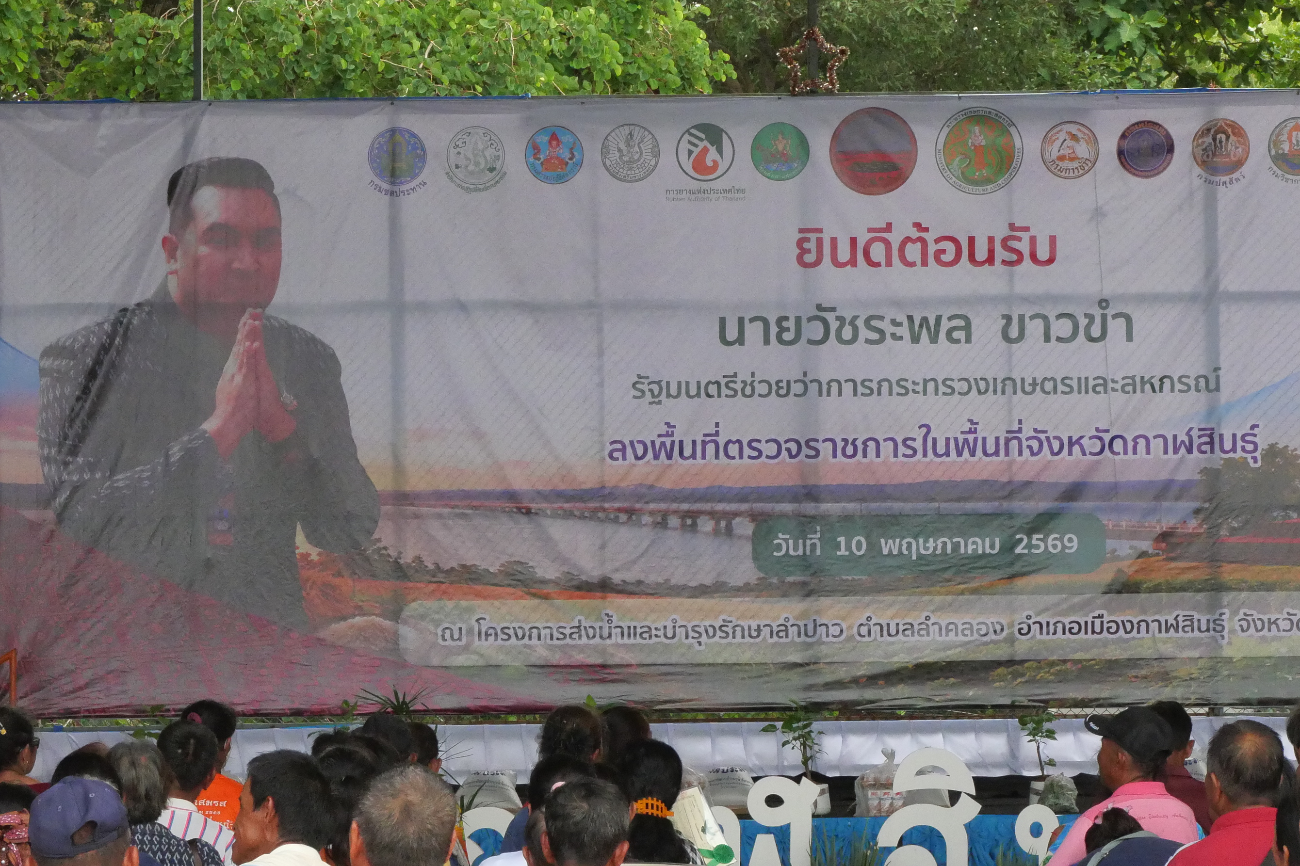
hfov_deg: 14.6
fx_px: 5055
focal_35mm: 140
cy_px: 481
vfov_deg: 9.8
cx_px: 807
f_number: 11
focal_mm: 49
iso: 3200
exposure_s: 1/1000
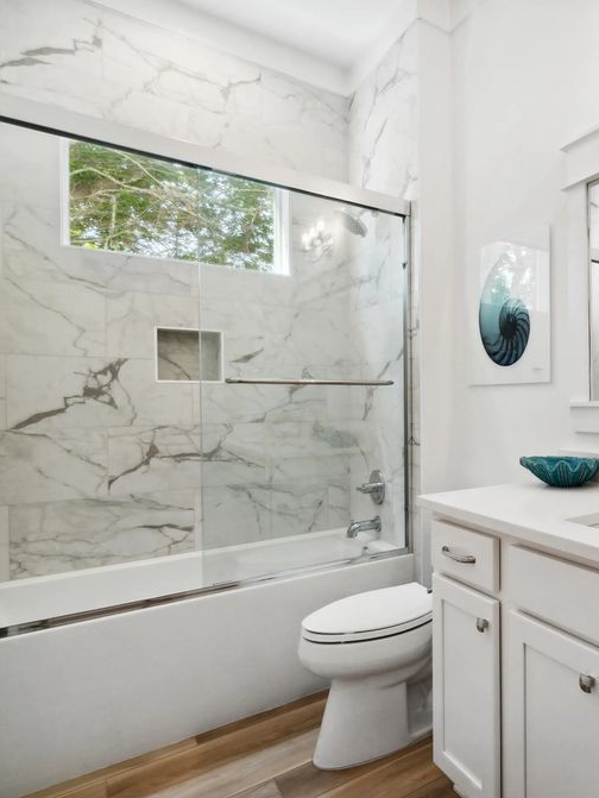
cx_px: 579
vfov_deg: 76.4
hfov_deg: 51.1
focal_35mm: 22
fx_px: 507
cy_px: 405
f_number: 9
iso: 400
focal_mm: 10
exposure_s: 1/30
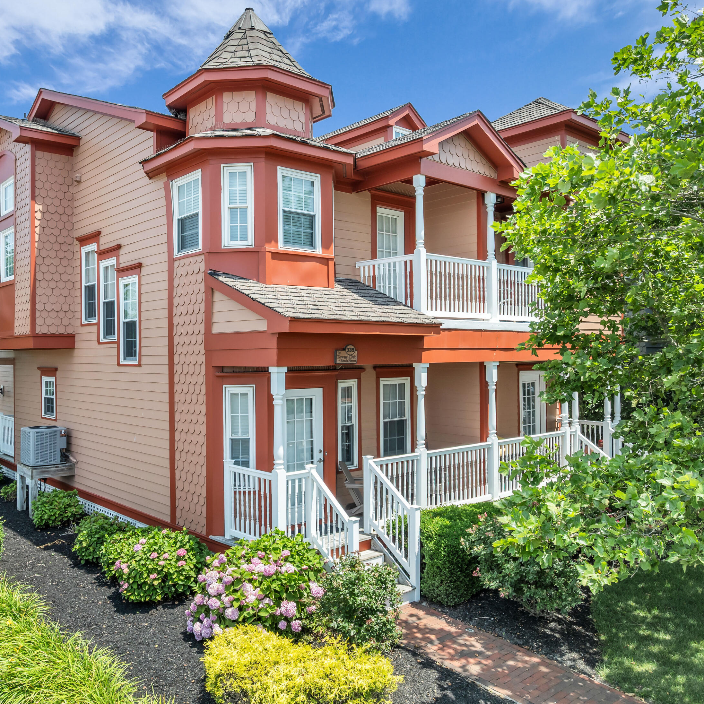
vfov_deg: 55.6
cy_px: 352
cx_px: 290
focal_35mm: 29
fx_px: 667
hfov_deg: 55.3
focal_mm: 12.29
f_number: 2.8
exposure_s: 1/1600
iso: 140
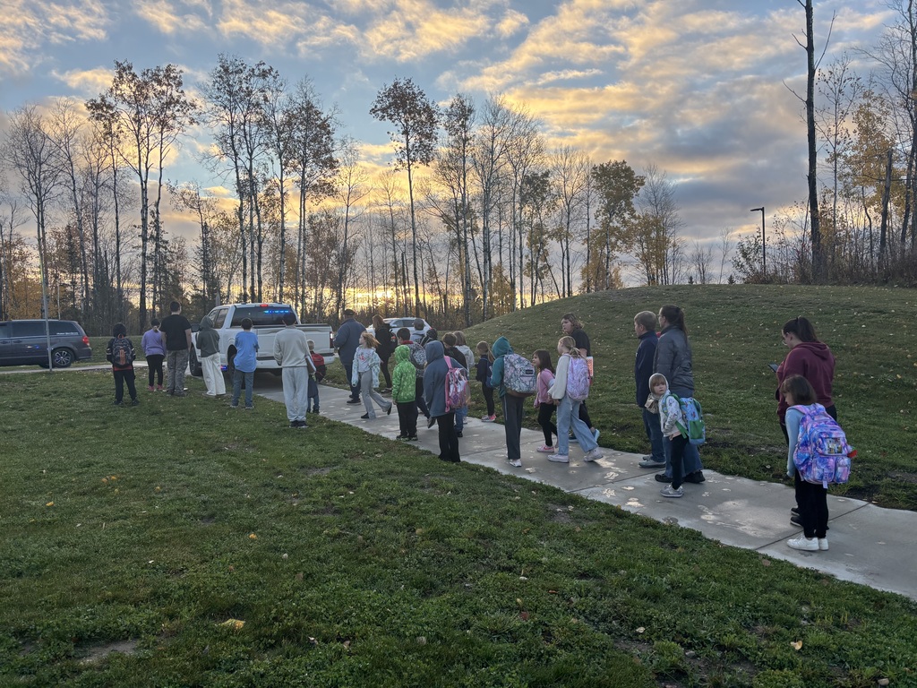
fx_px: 689
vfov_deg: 53.1
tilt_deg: -1.4
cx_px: 458
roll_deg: +2.6
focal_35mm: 26
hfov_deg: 67.3
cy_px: 344
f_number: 1.6
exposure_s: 1/894
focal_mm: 5.96
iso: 50
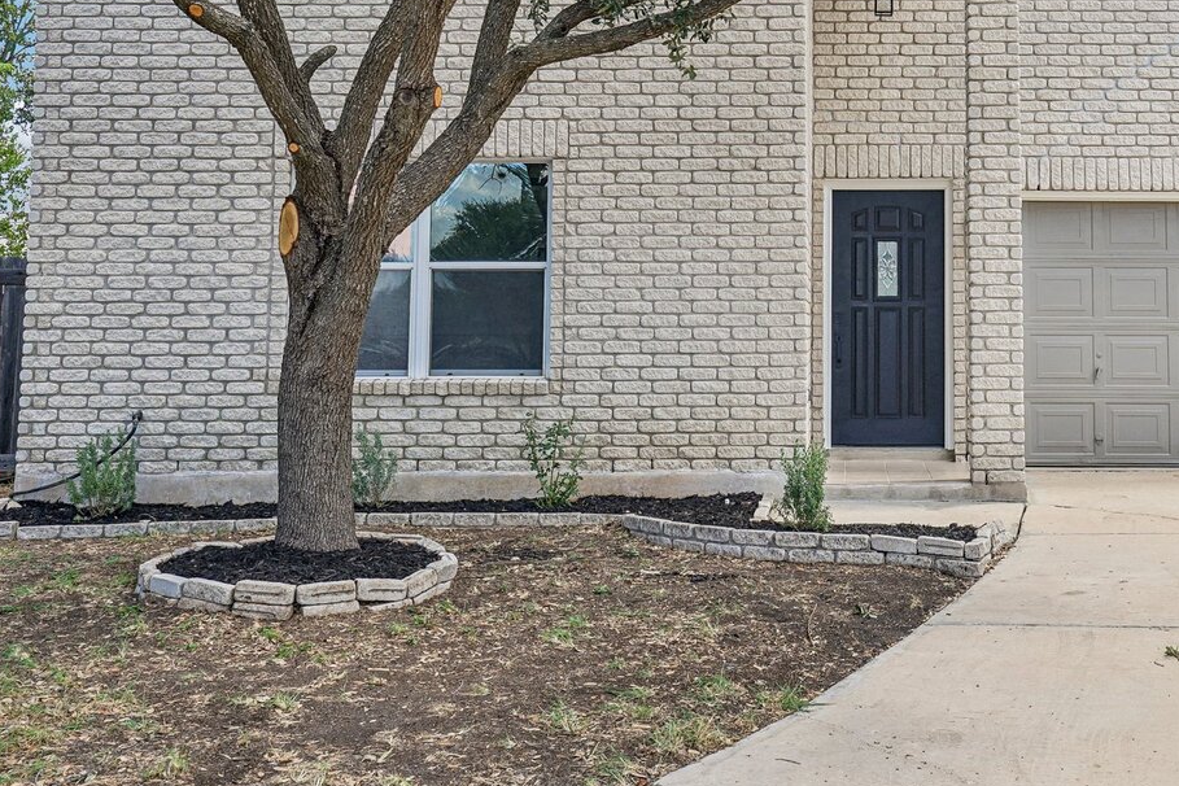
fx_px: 1867
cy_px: 144
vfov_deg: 23.4
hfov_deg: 34.5
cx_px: 852
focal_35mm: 57
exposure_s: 1/160
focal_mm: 32
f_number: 8
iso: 200
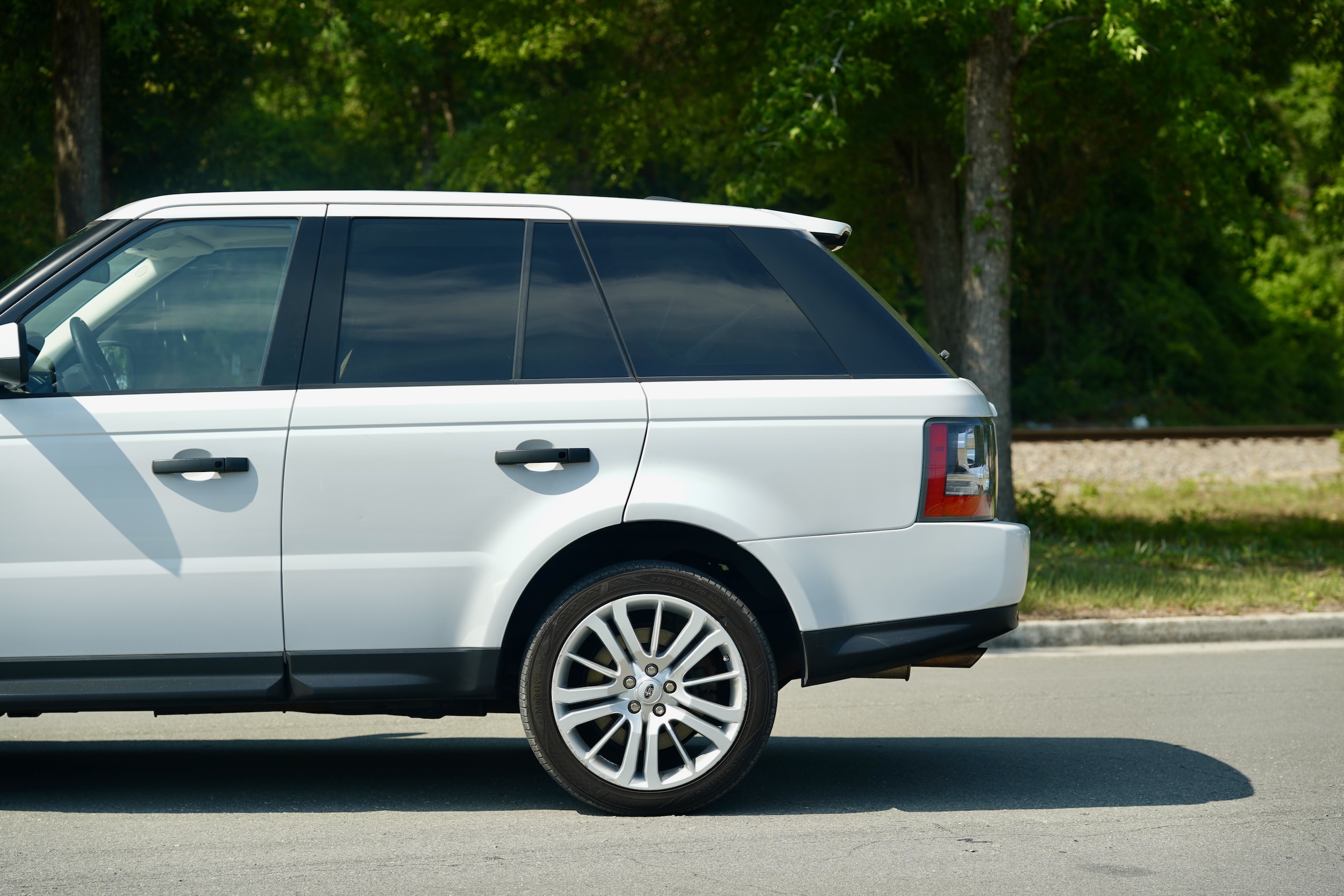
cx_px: 672
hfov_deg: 23.9
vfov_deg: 16.1
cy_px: 448
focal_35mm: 85
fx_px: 3173
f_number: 3.2
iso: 50
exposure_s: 1/250
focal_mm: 85
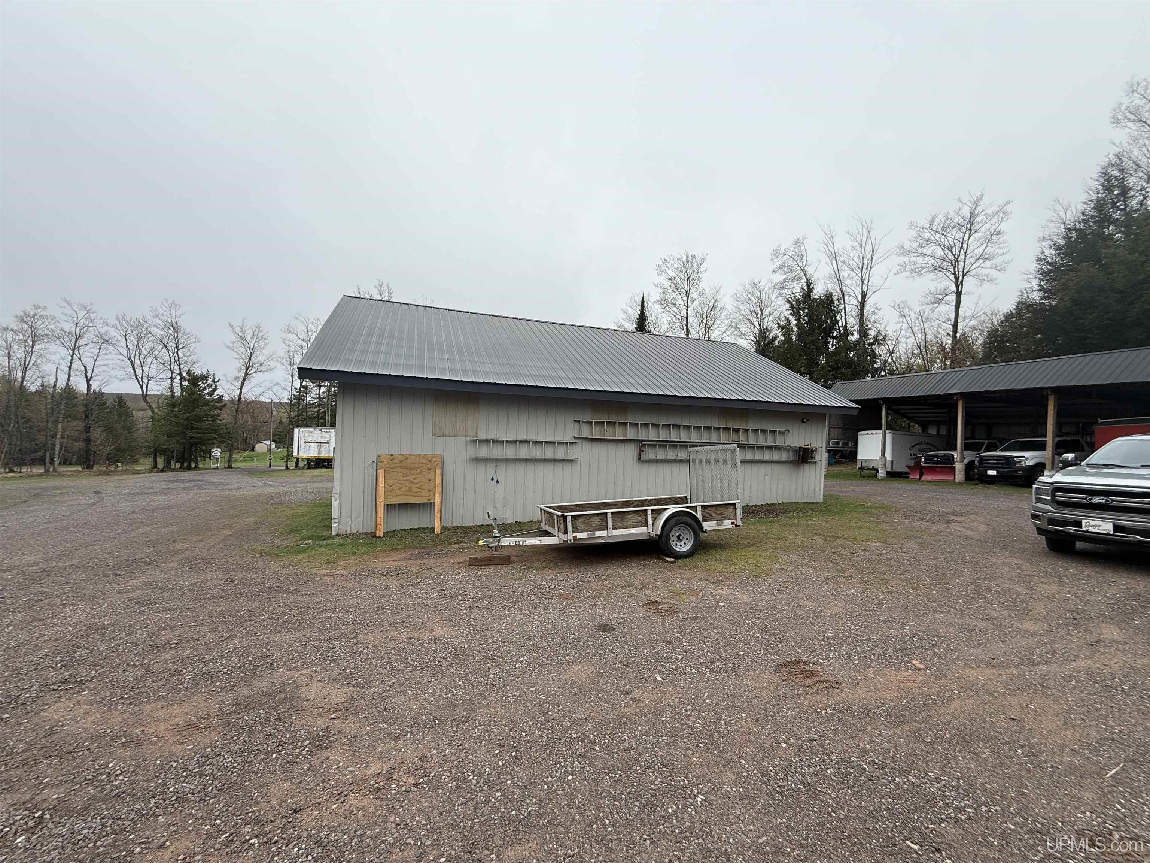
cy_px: 432
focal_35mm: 14
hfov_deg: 102.1
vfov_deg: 85.7
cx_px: 575
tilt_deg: +0.6
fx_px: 465
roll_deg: -2.8
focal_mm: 2.22
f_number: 2.2
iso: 50
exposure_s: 1/1050
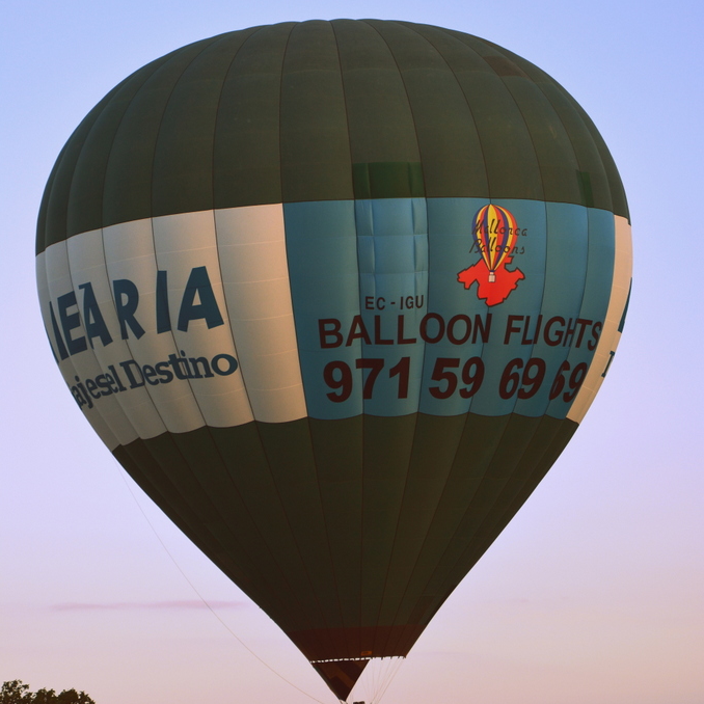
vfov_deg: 13.7
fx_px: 2922
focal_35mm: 127
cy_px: 340
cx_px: 353
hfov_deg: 13.7
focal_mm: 66
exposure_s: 1/500
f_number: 5.6
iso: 400
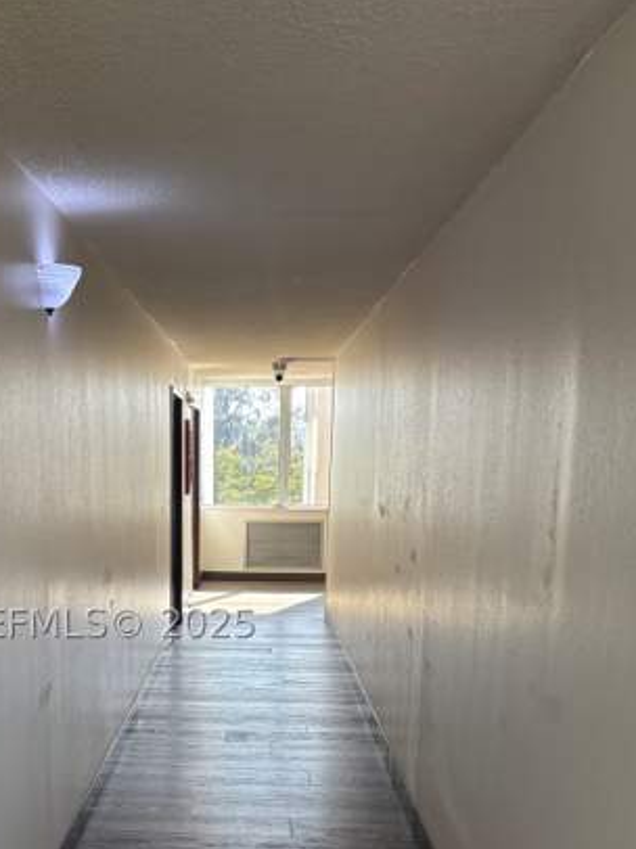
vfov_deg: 44.5
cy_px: 623
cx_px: 205
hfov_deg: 34.7
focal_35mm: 41
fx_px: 1005
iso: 80
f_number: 1.6
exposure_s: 1/121
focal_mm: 5.96
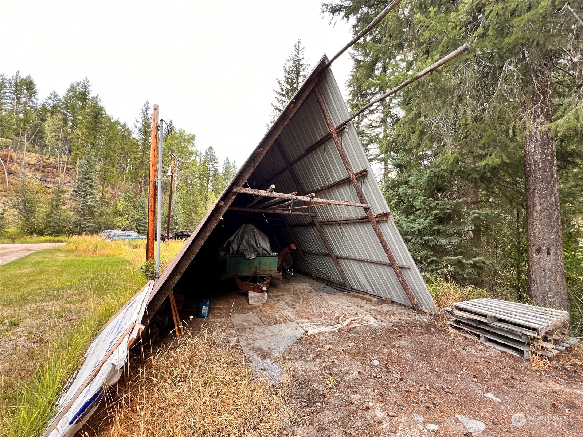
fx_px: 219
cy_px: 218
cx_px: 292
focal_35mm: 13
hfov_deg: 106.2
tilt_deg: +2.8
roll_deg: -1.7
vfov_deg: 89.9
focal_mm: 1.57
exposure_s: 1/99
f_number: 1.8
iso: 50
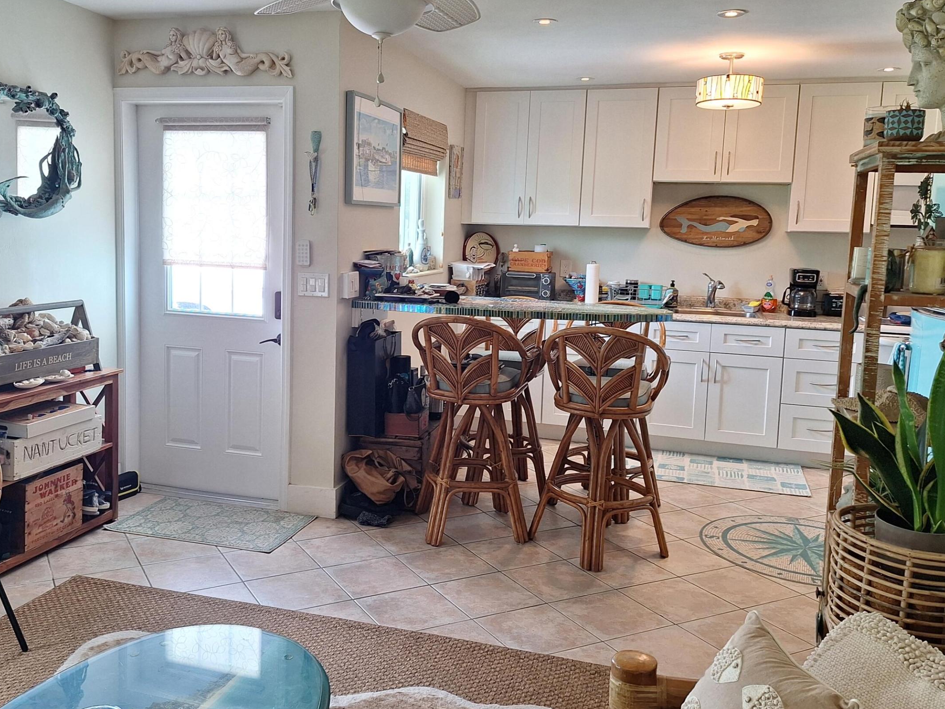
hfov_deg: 58.1
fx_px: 846
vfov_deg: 45.4
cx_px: 397
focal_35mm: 31
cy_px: 320
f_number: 1.8
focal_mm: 5.54
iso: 64
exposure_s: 1/60
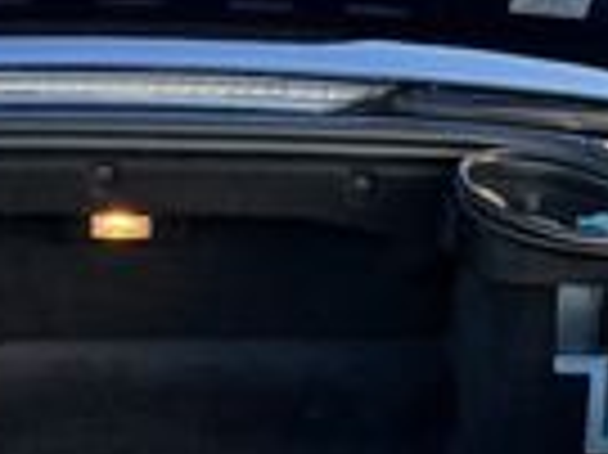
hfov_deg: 17.2
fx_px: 2001
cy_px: 346
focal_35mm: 114
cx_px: 149
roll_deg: -1.5
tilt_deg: -18.2
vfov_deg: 12.9
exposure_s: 1/134
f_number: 1.78
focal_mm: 6.76
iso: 80
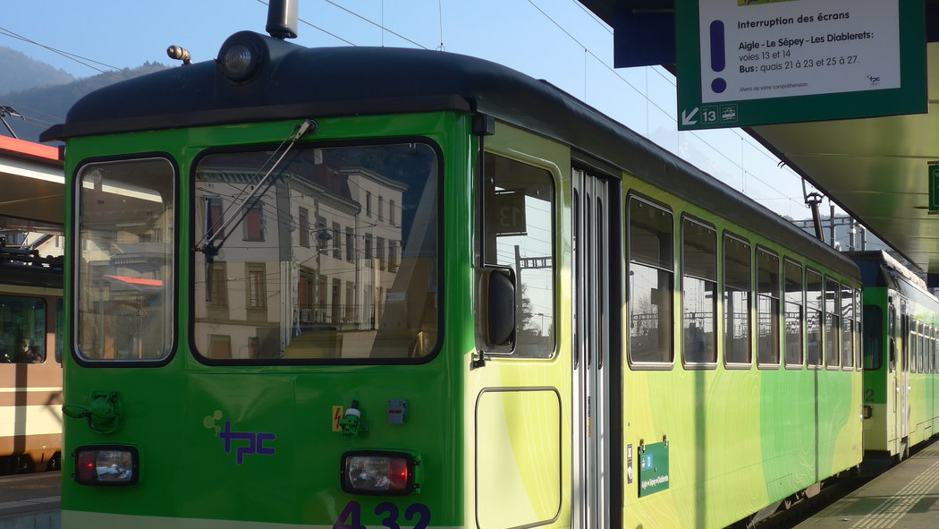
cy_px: 327
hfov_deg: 34.3
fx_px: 1519
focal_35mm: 61
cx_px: 428
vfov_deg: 19.7
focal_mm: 10.1
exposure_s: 1/640
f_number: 3.2
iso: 80
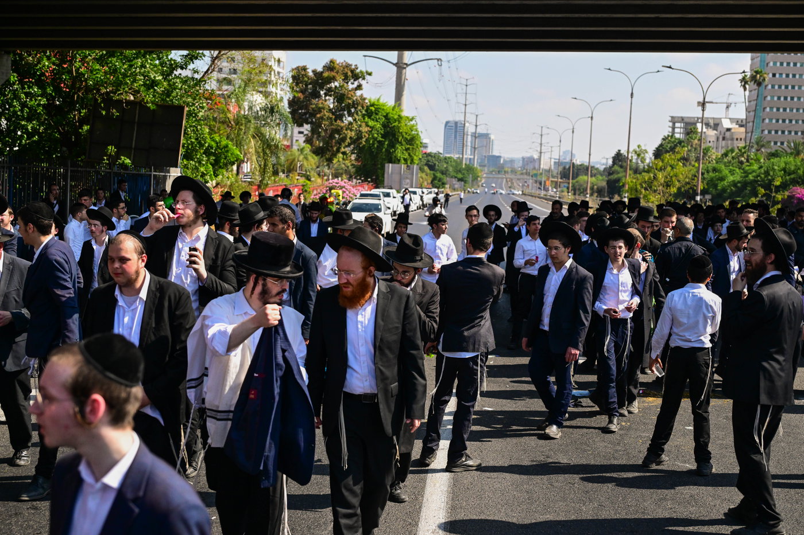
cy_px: 268
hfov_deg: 41.1
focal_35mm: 48
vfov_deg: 28.1
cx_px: 402
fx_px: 1072
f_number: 4
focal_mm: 48
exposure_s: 1/10000
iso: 2000
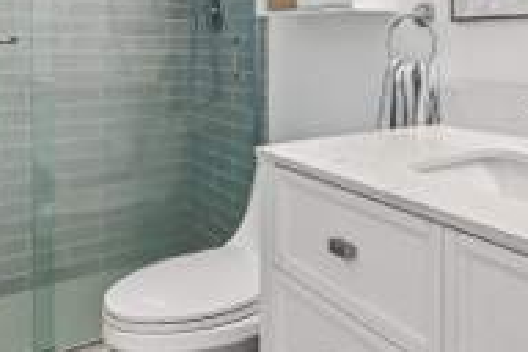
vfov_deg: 36.1
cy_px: 51
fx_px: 513
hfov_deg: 54.4
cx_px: 275
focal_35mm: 35
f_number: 10
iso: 3200
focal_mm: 14
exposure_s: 1/40
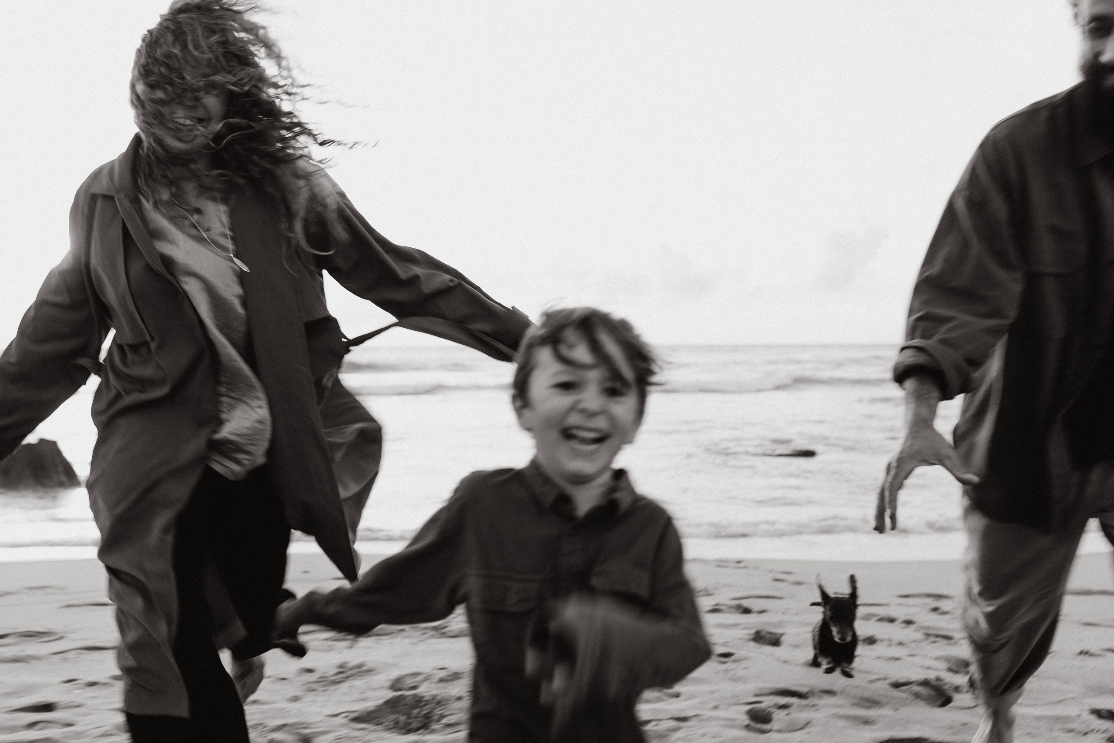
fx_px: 1083
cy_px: 372
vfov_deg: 37.9
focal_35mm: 35
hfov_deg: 54.4
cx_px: 557
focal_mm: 35
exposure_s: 1/125
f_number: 3.2
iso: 50
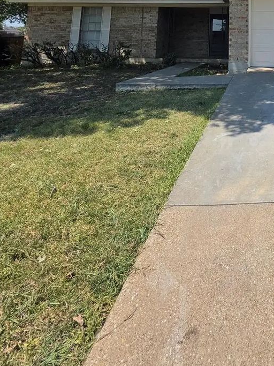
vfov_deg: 54.0
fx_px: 274
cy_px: 7
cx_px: 256
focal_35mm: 26
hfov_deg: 46.8
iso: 32
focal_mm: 2.2
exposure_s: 1/1641
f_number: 1.9
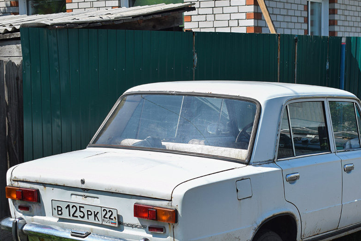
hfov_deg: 28.1
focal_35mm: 72
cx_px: 225
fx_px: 720
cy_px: 156
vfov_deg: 18.9
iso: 200
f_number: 5.6
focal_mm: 31
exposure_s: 1/800
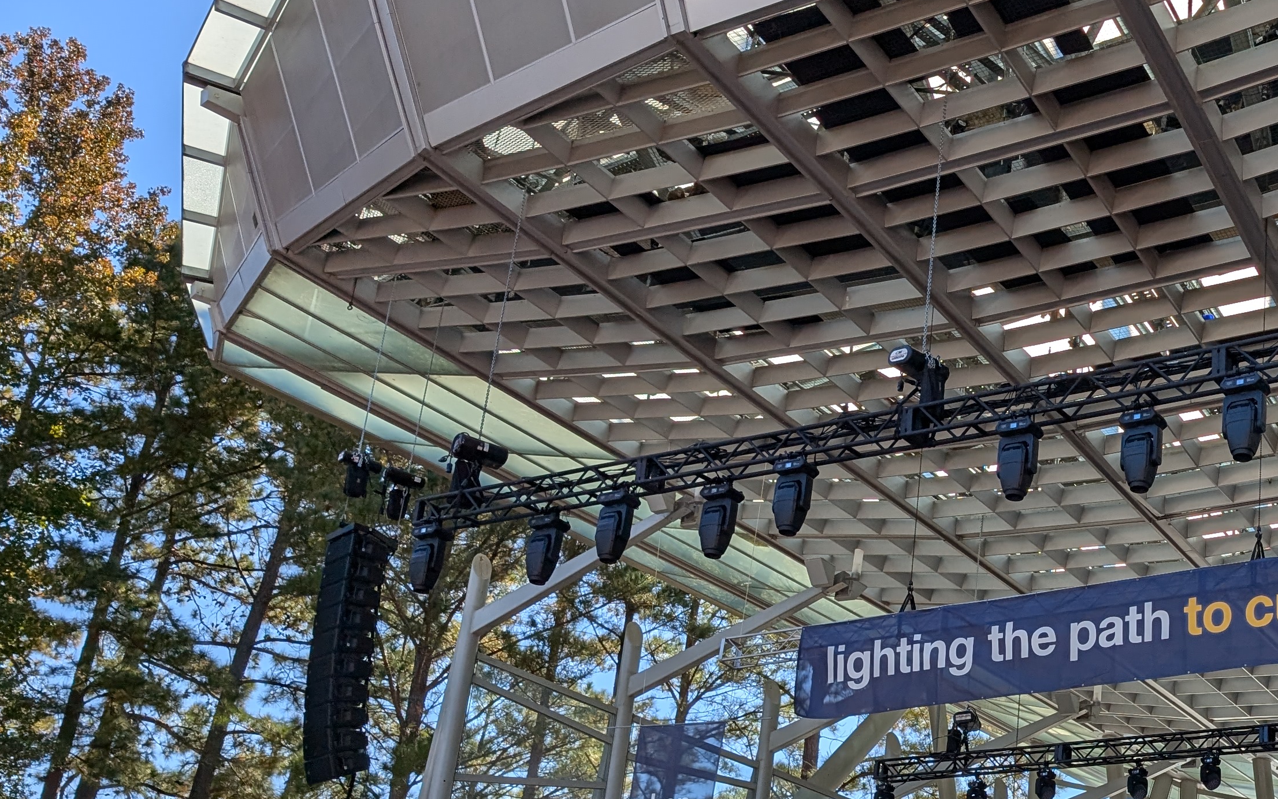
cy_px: 636
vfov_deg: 26.9
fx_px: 1637
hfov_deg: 40.0
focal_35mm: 47
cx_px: 1110
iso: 19
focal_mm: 6.9
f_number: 1.68
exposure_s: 1/854
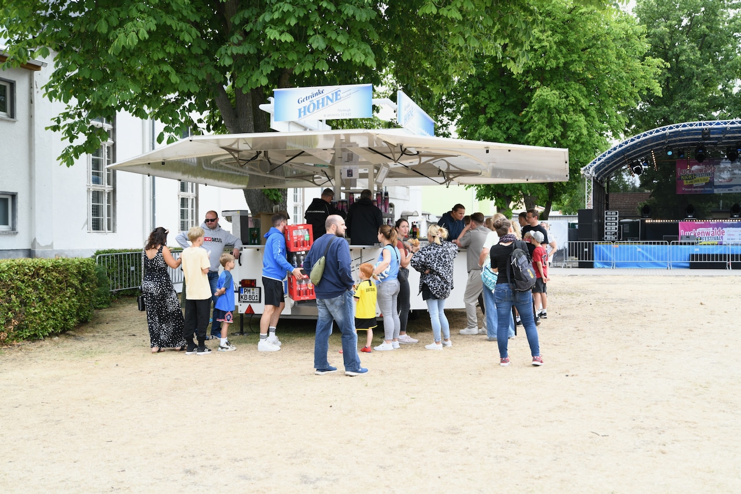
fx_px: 782
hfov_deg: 50.7
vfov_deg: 35.1
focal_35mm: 38
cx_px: 370
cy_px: 247
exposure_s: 1/1250
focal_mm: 38
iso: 360
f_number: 2.8
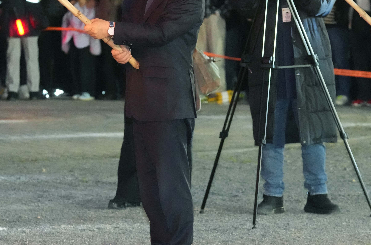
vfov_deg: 5.1
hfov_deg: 7.7
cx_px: 160
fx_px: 2745
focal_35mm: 267
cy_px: -11
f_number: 4.5
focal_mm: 109
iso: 12800
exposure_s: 1/160
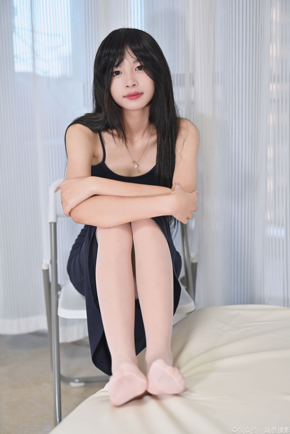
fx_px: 532
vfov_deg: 44.5
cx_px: 145
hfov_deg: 30.5
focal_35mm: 44
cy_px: 217
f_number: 2.1
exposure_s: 1/100
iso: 800
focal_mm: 44
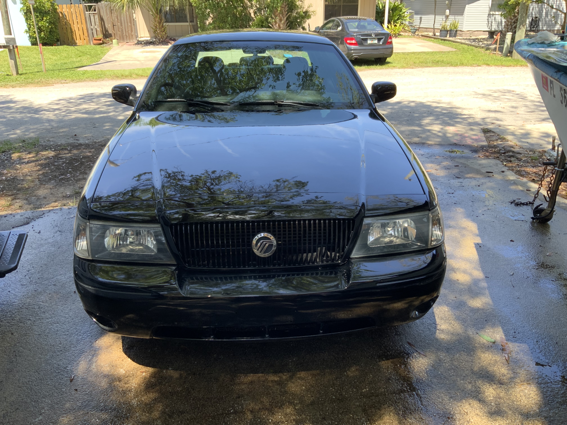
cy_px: 212
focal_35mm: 29
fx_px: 475
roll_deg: -1.0
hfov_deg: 61.7
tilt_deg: -23.9
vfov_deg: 48.2
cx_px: 284
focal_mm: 3
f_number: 1.8
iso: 16
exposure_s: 1/220
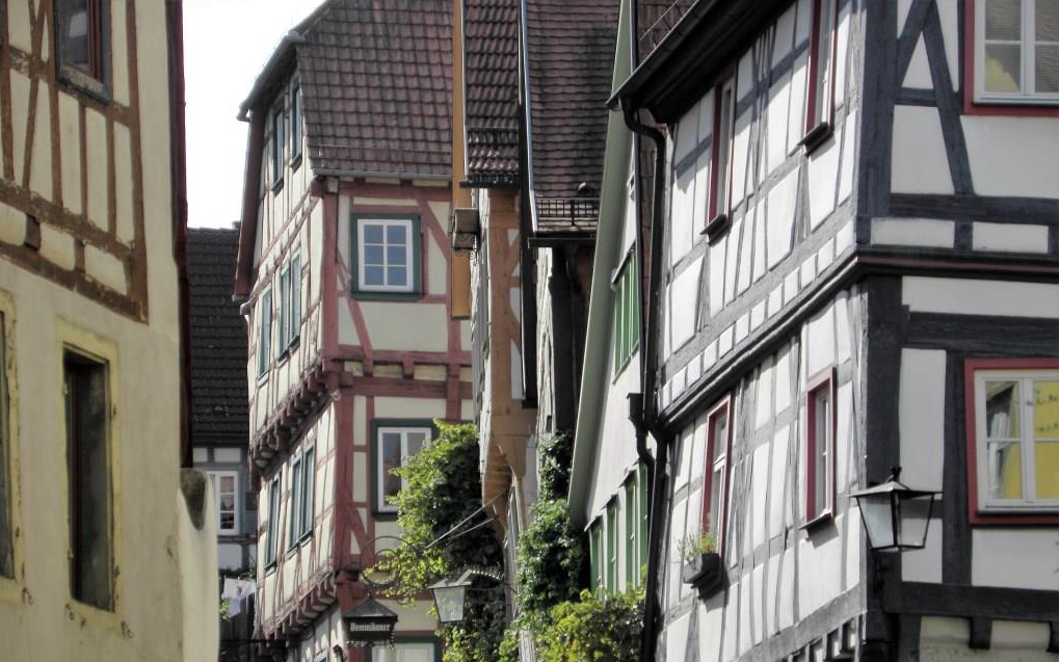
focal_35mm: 263
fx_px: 7591
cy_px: 398
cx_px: 529
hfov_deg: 8.0
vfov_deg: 5.0
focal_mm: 44
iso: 64
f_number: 4.5
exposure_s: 1/320
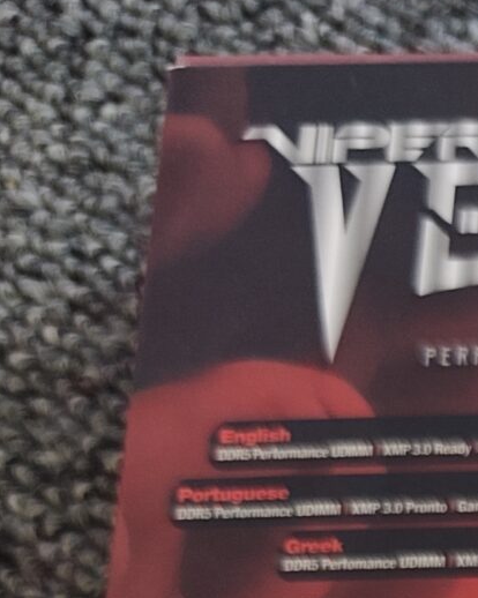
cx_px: 1197
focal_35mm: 111
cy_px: 1044
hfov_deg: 11.3
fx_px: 1964
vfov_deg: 15.2
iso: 1000
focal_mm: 6.07
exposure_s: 1/33.3
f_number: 1.7
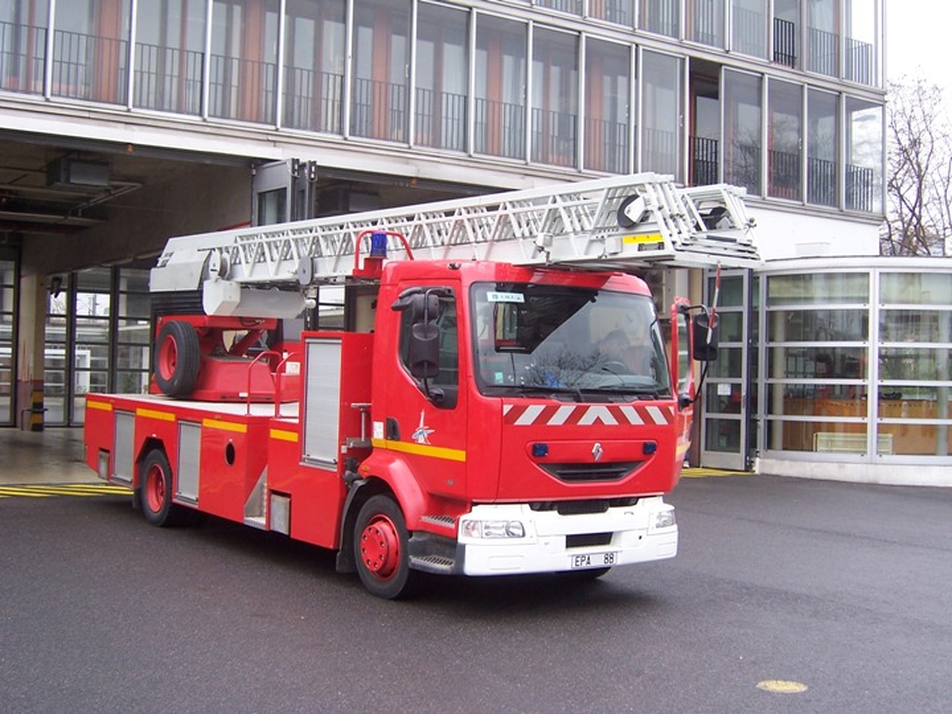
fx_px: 1210
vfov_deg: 32.9
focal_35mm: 44
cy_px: 357
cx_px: 476
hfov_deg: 42.9
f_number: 3.3
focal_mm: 7.3
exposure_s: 1/90
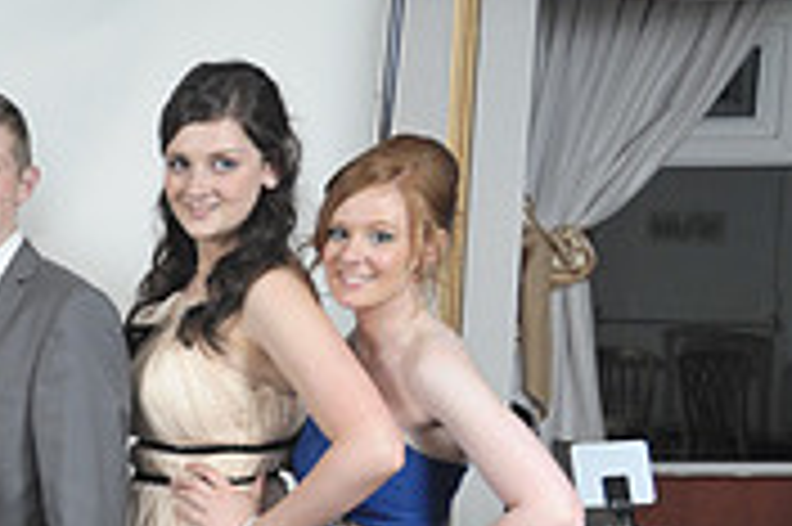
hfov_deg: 16.9
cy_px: 647
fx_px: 2462
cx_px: -320
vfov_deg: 11.9
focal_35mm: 112
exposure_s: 1/160
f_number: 7.1
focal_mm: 34
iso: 1000
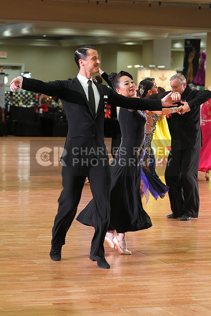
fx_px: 1098
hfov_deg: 11.0
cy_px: 158
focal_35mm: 125
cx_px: 106
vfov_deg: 16.4
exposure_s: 1/200
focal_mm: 125
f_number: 5
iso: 3200
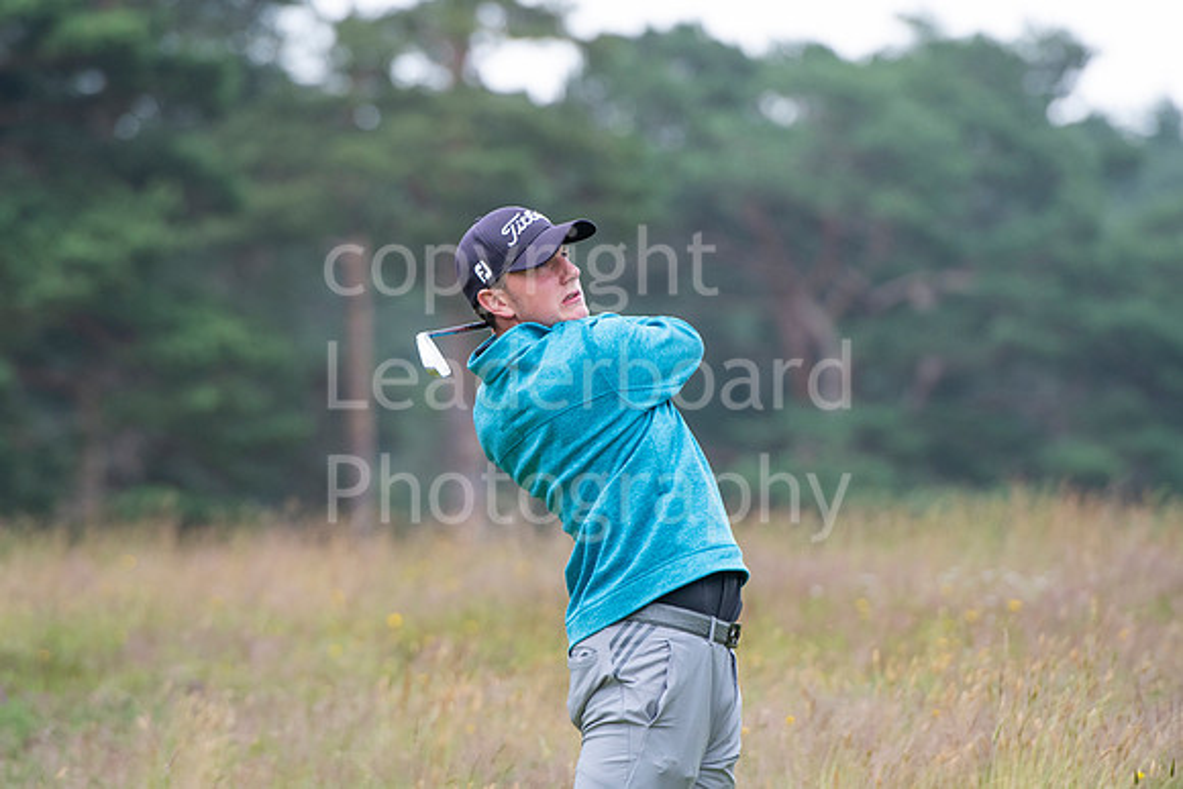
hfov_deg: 6.9
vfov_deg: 4.6
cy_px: 394
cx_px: 592
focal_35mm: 300
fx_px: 9860
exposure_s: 1/1250
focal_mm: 200
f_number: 4
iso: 640
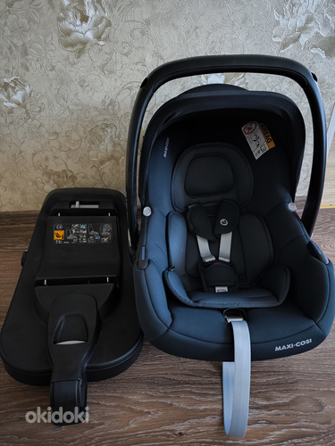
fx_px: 310
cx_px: 168
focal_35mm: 24
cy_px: 223
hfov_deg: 56.8
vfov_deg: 71.6
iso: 400
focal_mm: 6.92
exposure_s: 1/25
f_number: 1.9
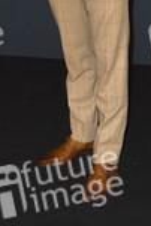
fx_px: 534
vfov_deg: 22.2
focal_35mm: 85
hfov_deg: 16.1
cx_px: 90
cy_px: -37
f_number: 6.3
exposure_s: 1/250
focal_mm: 32
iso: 320
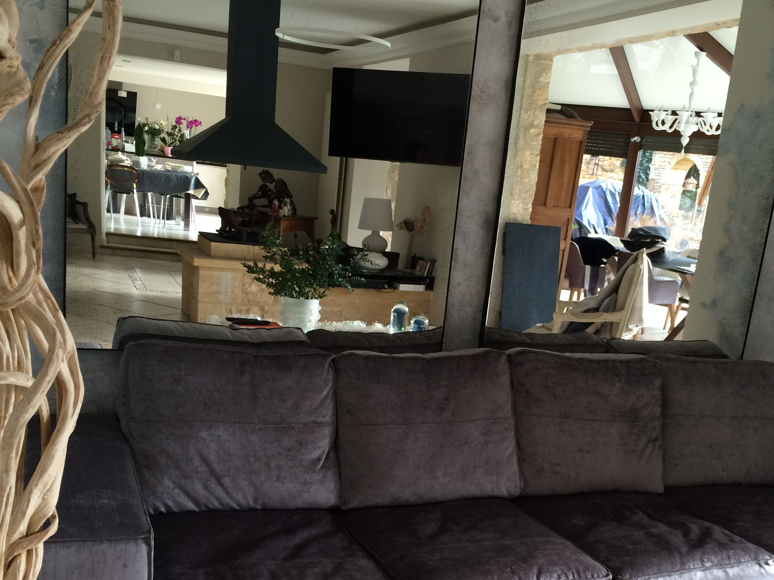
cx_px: 461
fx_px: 872
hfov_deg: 47.6
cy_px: 388
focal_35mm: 39
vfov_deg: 36.4
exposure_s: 1/33
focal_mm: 4.15
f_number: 2.2
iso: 40
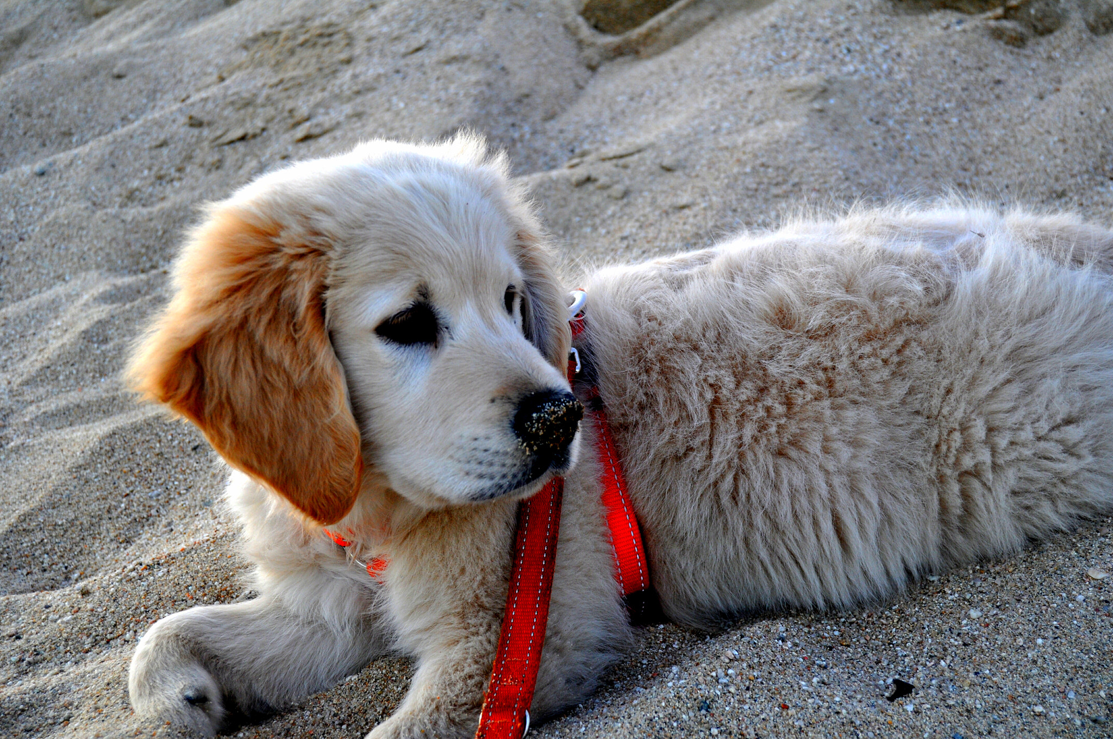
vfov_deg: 26.4
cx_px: 556
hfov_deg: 38.9
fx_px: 1575
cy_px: 370
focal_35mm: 51
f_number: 5.6
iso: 360
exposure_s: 1/125
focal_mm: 34
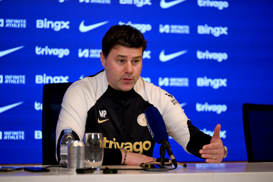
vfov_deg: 8.0
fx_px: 1296
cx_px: 136
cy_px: 91
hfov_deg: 12.0
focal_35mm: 171
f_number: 2.8
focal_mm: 170
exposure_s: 1/500
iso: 2500
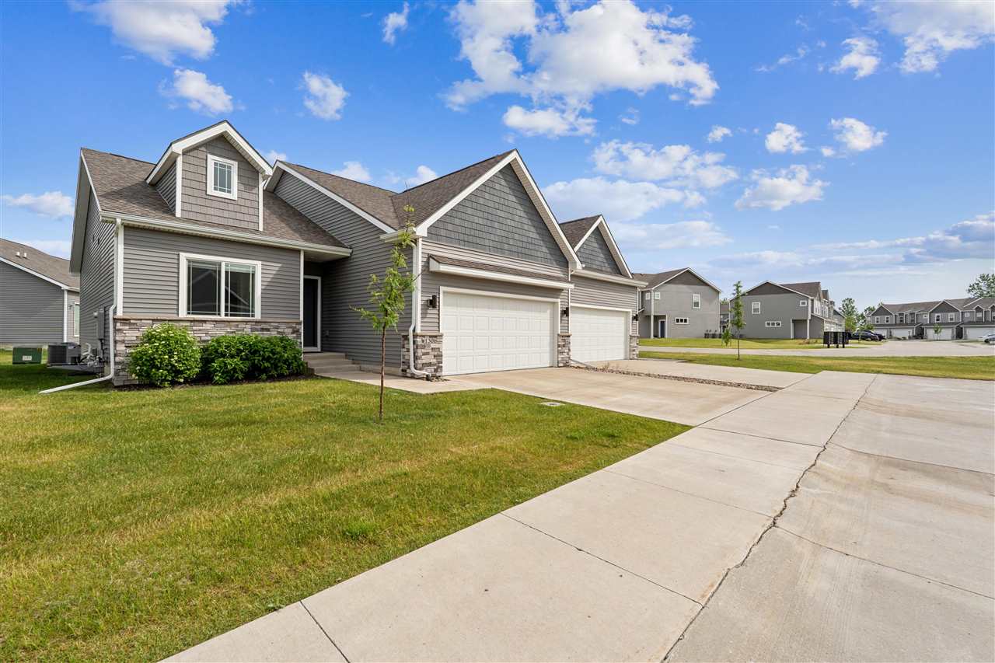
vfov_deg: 73.7
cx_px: 498
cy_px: 332
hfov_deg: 96.7
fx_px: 442
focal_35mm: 16
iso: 400
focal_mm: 16
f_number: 9
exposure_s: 1/1000
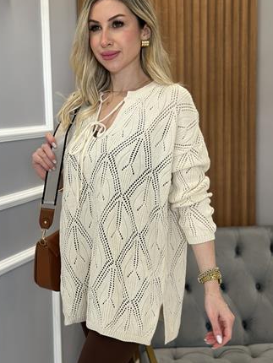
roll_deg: +1.0
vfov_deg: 33.2
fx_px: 609
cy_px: 172
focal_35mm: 58
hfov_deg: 25.2
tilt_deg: -7.0
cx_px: 125
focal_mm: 6.86
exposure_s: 1/100
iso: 80
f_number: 1.78
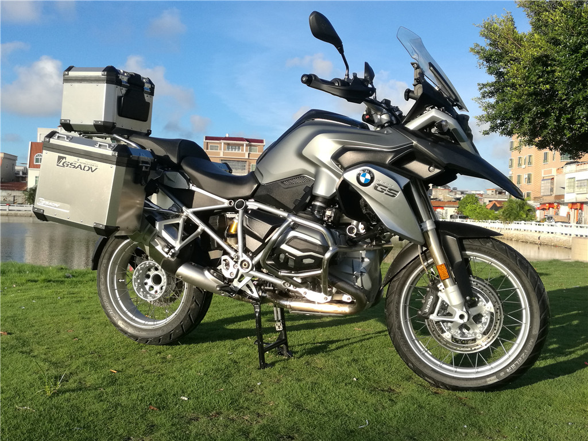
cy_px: 220
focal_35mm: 36
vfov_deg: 39.7
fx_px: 612
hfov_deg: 51.4
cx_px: 294
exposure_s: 1/708
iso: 50
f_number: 2
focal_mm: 4.04
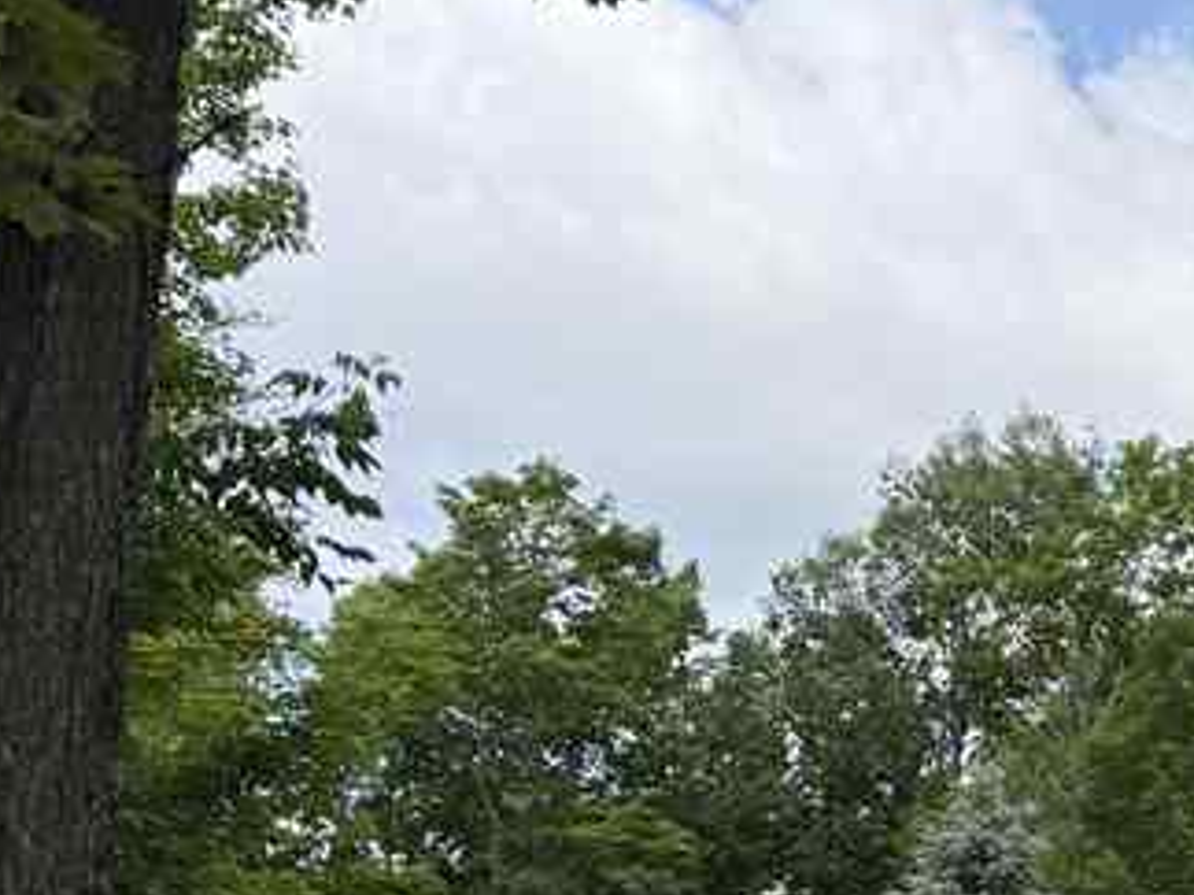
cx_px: 1656
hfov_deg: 18.8
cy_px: 793
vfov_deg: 15.4
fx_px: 3276
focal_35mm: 95
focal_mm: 6.76
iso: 80
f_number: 1.78
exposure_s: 1/4975
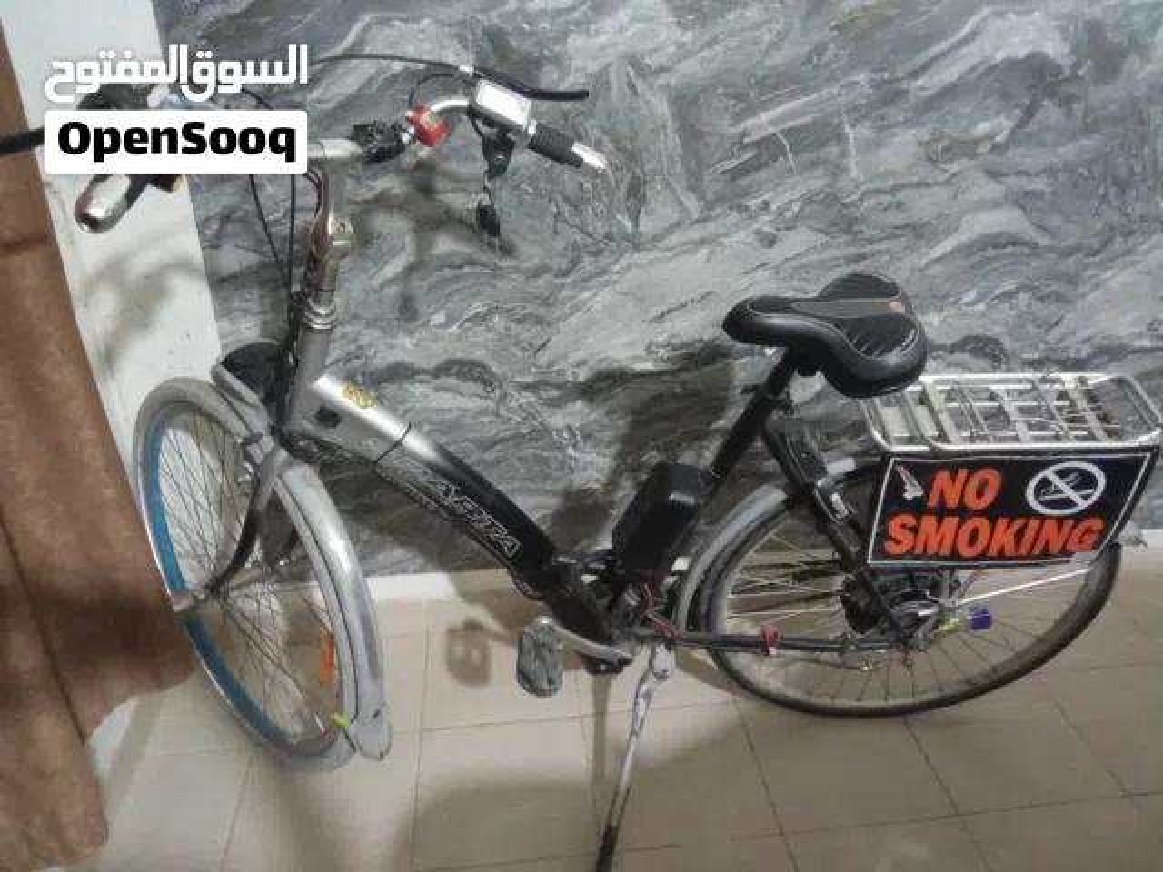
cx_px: 582
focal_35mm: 28
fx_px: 941
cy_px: 436
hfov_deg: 63.4
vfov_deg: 49.7
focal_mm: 2.78
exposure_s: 1/16.7
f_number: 2
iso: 2000
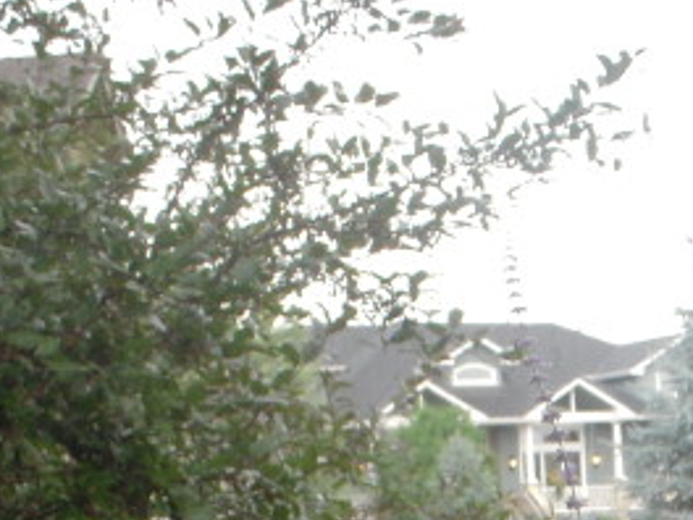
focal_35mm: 115
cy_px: 685
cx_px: 633
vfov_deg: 12.5
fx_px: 2302
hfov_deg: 16.9
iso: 200
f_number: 3.3
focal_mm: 6.3
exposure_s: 1/30
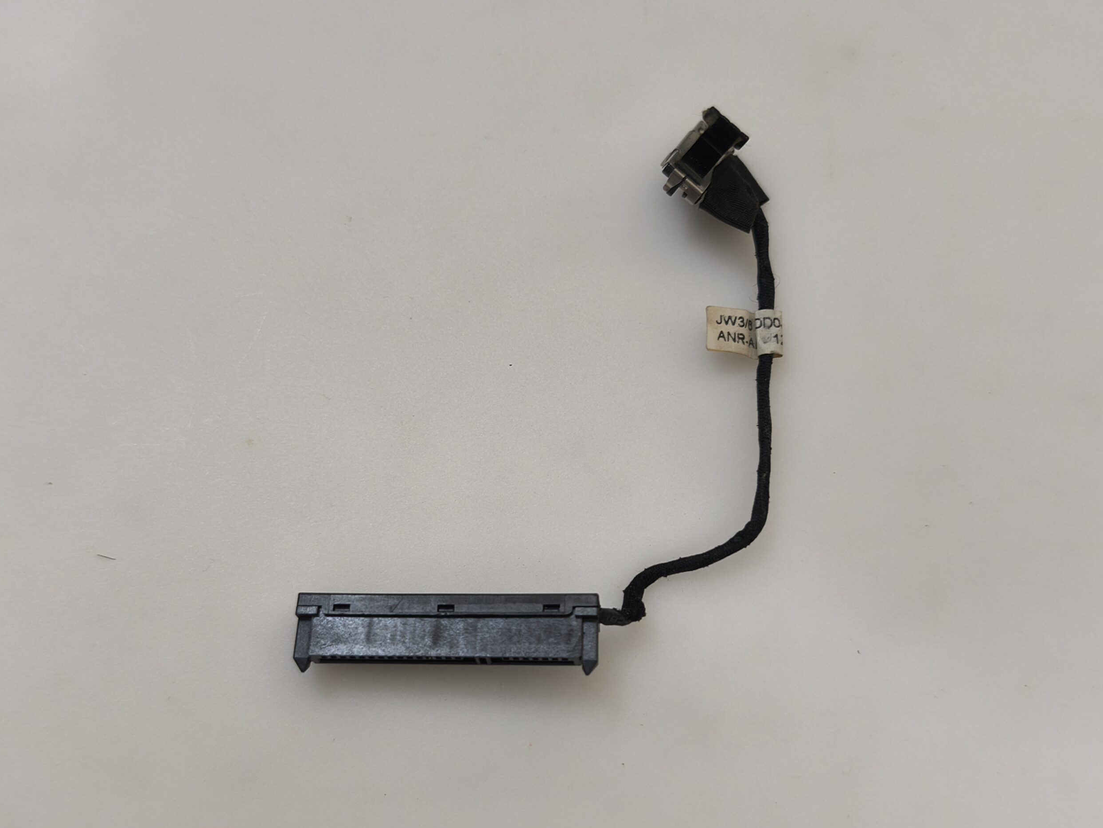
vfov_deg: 39.7
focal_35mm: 36
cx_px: 539
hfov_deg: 51.3
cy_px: 415
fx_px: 1147
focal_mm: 6.57
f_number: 1.6
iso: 320
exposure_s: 1/50
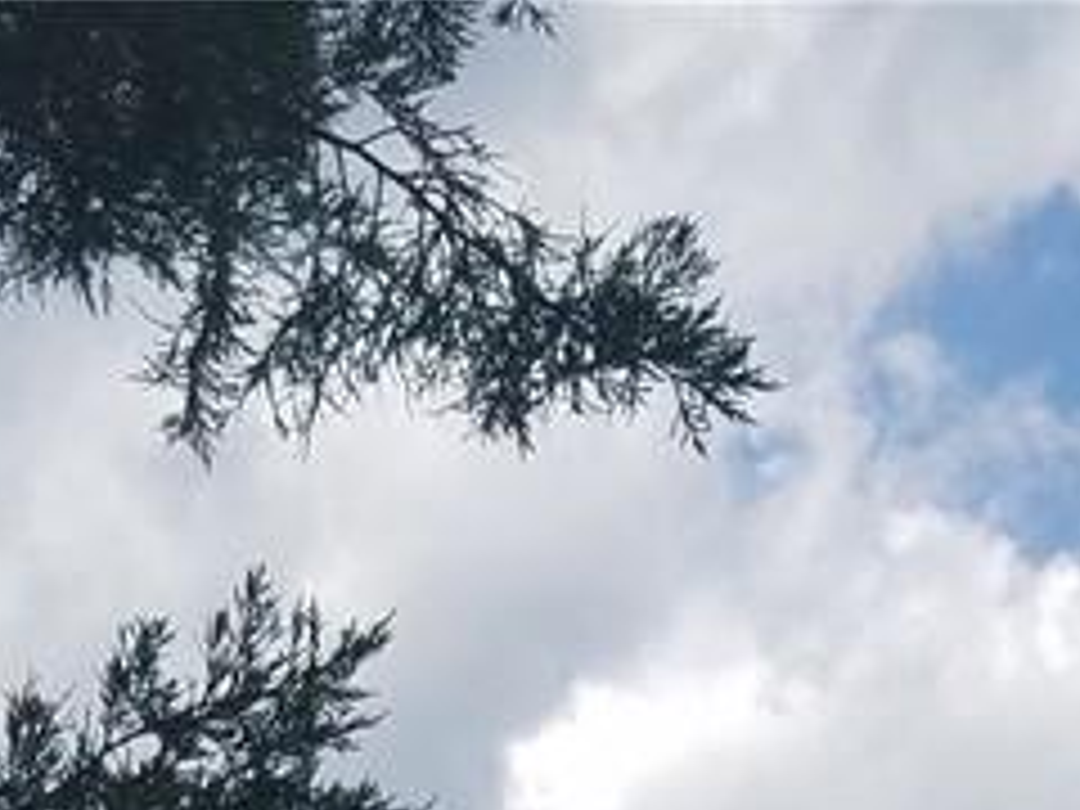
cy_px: 1724
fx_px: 3463
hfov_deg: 17.7
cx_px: 756
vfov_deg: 11.7
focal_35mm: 111
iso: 50
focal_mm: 4.2
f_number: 1.7
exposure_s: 1/2616
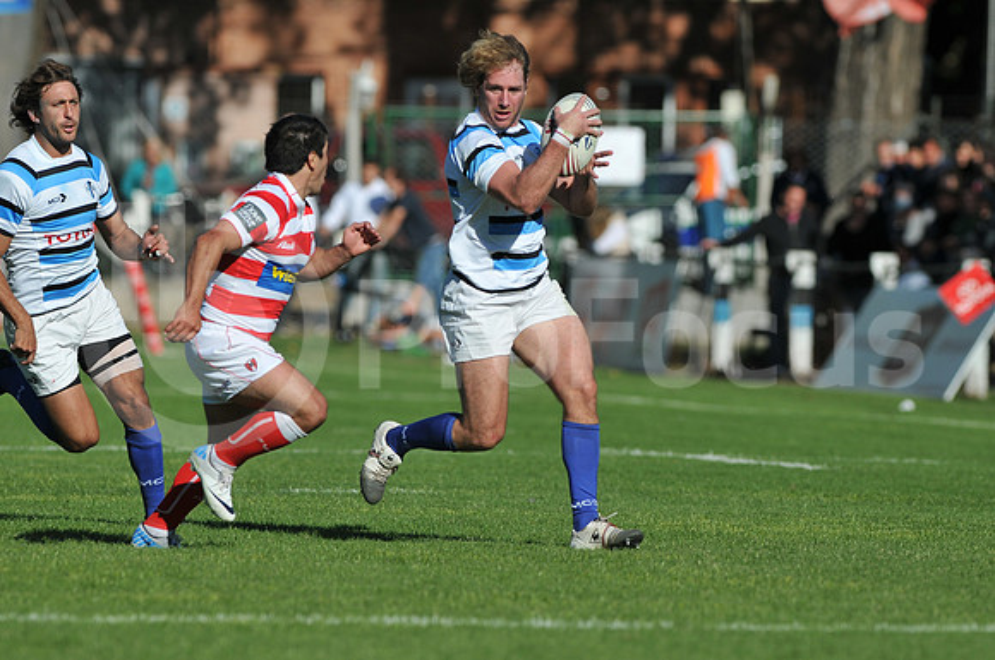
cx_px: 498
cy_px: 330
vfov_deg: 3.0
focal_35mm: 450
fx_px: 12420
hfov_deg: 4.6
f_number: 3.5
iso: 200
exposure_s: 1/4000
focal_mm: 300
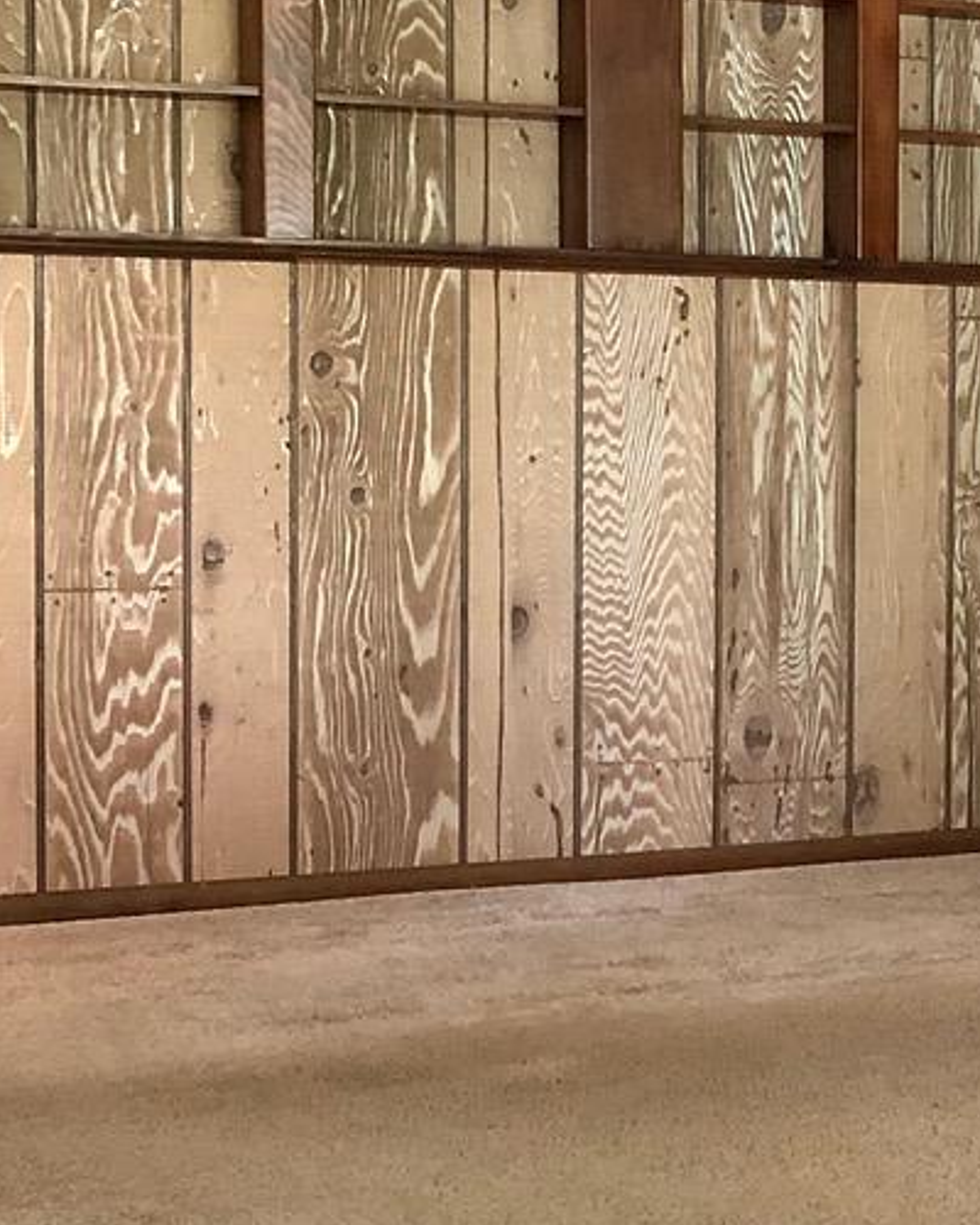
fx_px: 3045
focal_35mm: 84
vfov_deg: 22.7
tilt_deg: -2.3
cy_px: 568
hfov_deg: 17.5
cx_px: 1134
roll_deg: -0.2
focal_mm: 4
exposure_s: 1/15
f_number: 1.8
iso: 64
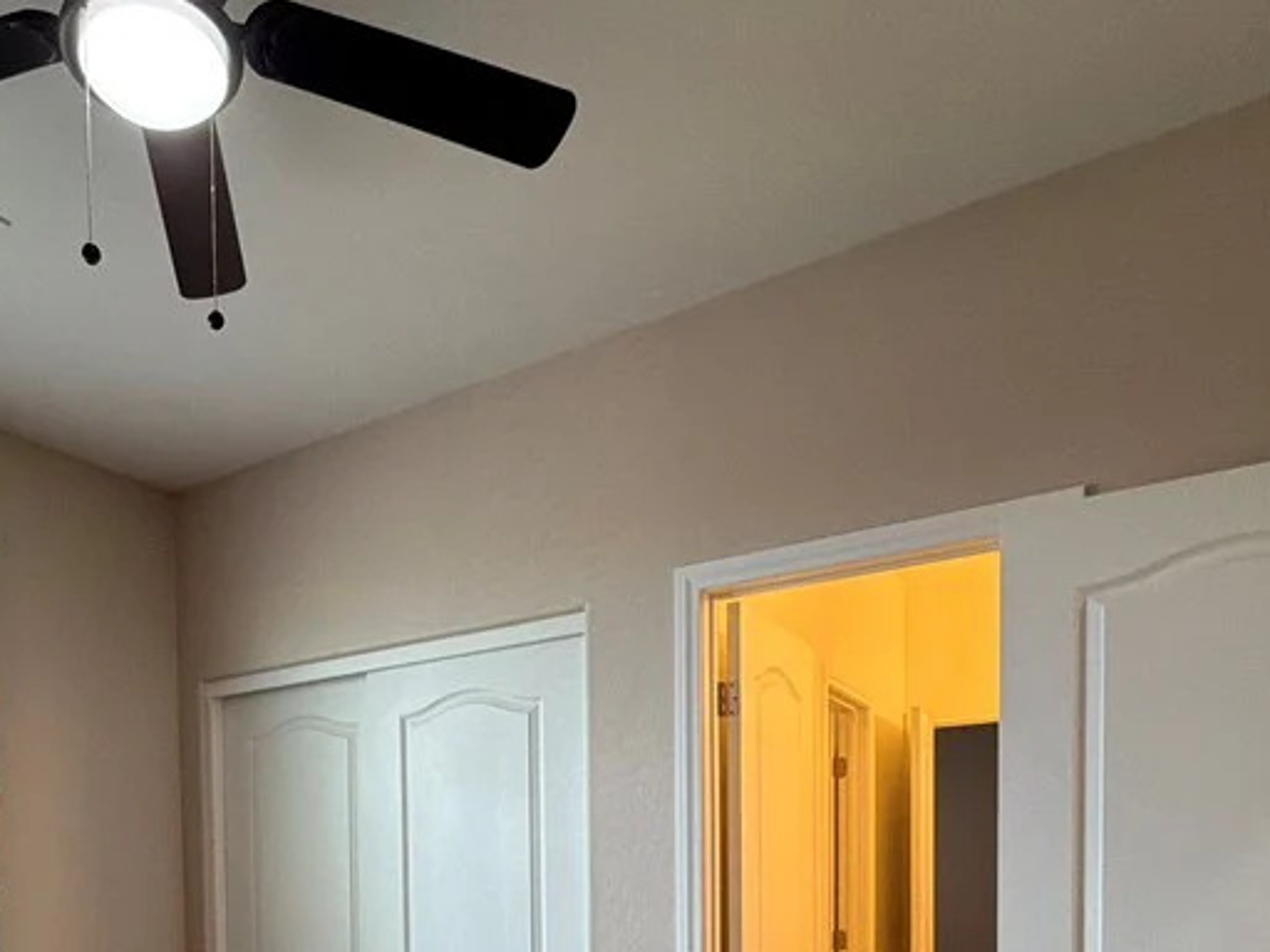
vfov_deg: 43.8
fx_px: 1027
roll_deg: +1.4
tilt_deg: -2.9
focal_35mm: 28
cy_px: 912
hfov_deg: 61.0
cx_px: 367
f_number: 2.2
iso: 200
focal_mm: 2.22
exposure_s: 1/120
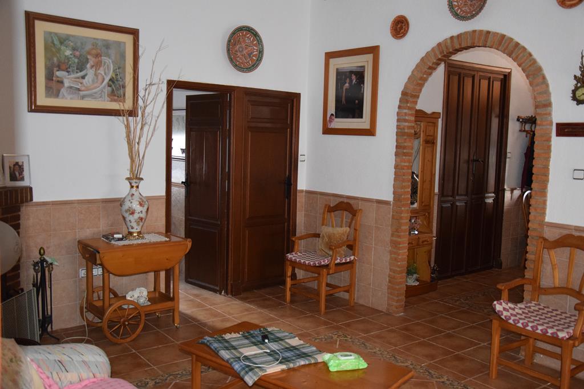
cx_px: 292
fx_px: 535
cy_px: 194
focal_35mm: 33
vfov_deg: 40.0
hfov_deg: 57.2
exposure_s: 1/60
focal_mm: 22
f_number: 3.8
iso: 3200
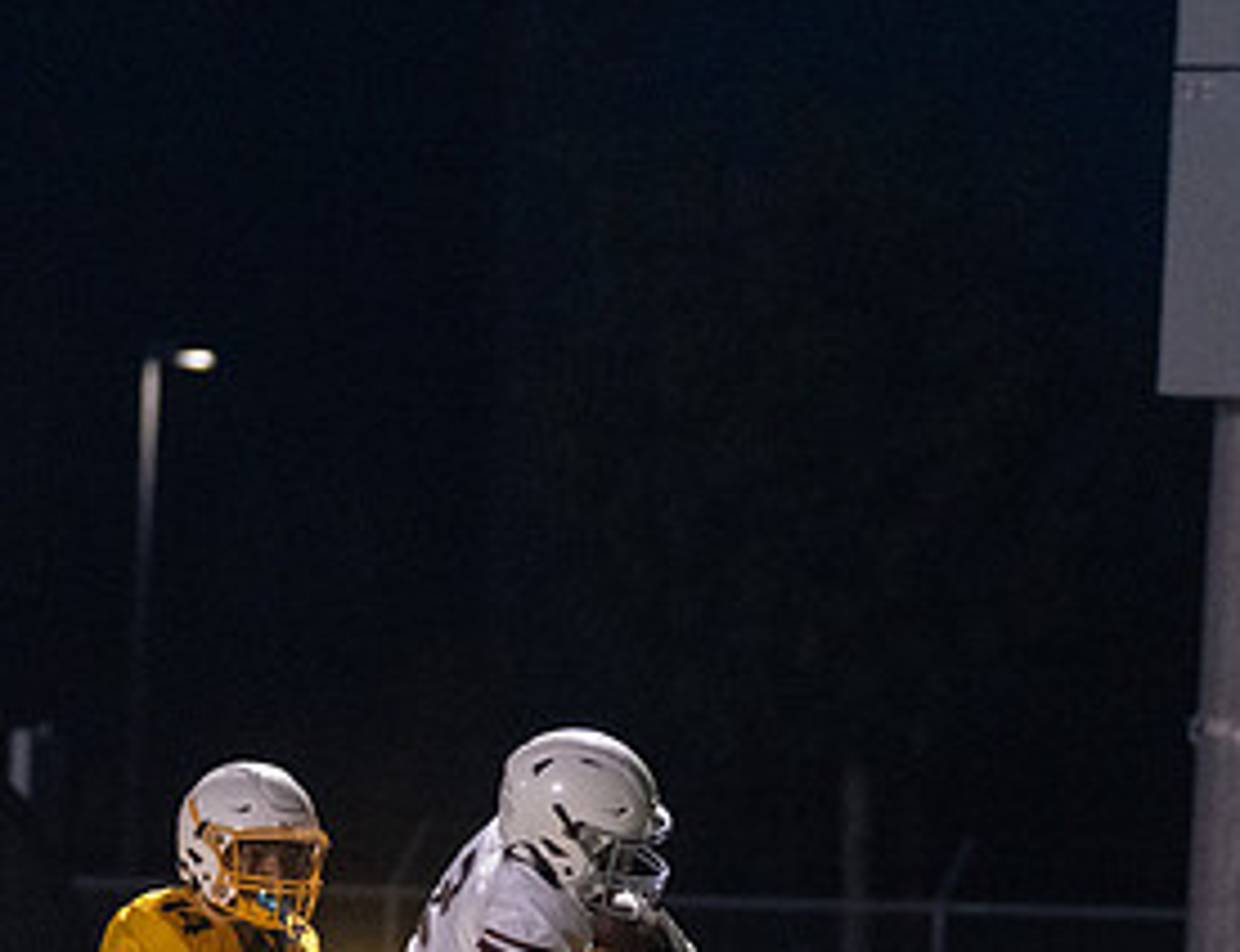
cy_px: 1162
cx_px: 741
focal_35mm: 425
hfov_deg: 4.6
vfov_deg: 3.5
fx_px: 15358
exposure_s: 1/1000
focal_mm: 132
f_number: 3.2
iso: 6400
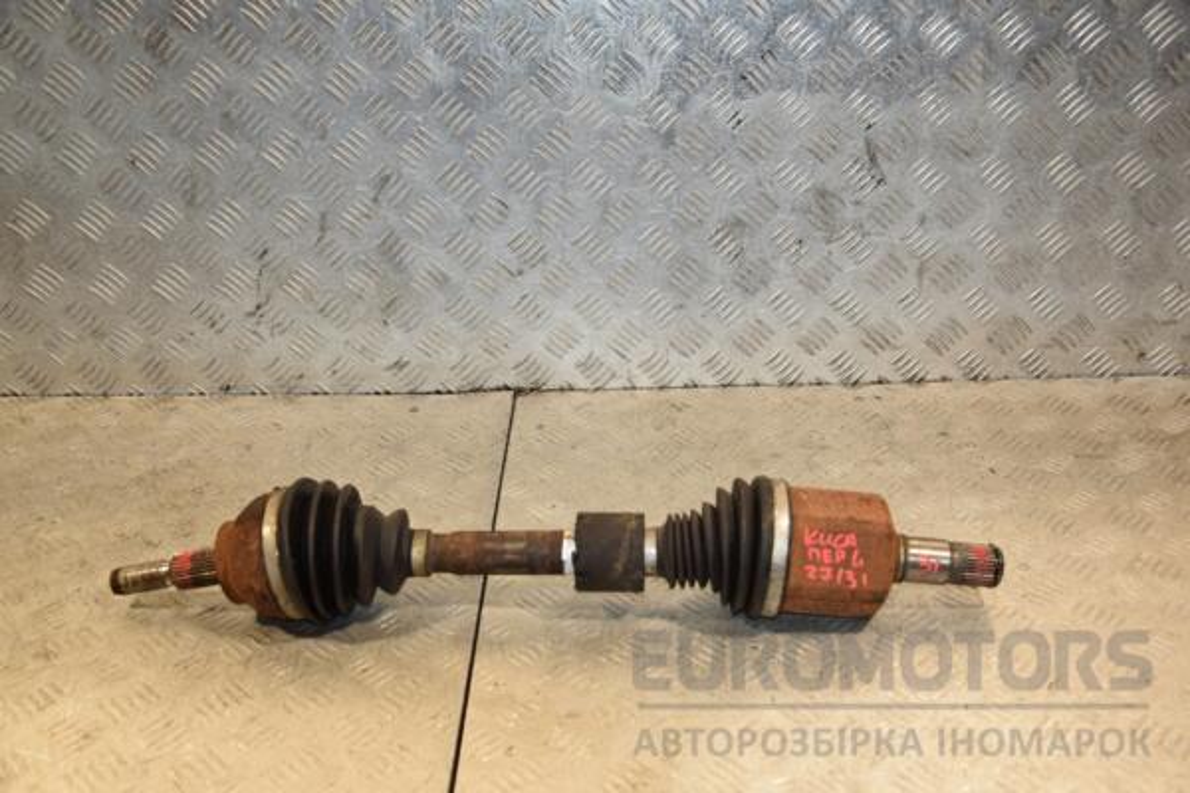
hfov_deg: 49.6
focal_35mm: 39
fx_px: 1289
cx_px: 595
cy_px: 396
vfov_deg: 34.2
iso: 800
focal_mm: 26
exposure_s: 1/200
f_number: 5.6
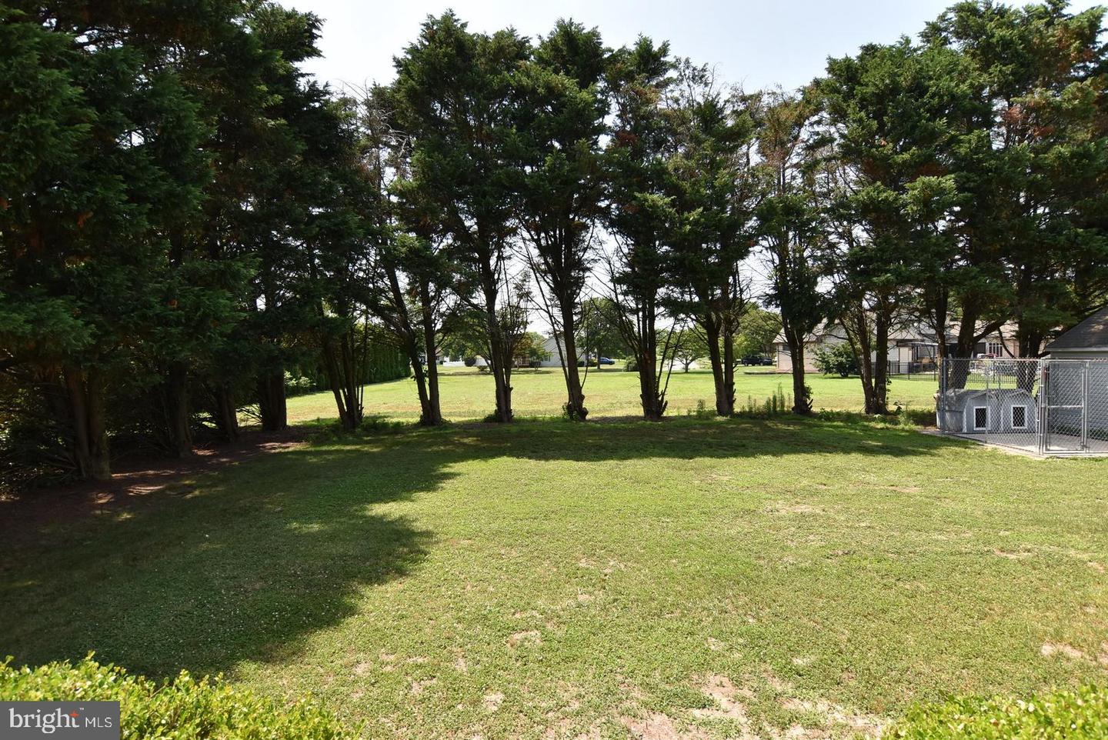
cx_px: 554
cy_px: 370
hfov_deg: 90.0
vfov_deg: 67.5
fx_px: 554
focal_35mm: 18
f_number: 10
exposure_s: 1/400
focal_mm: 12
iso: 400
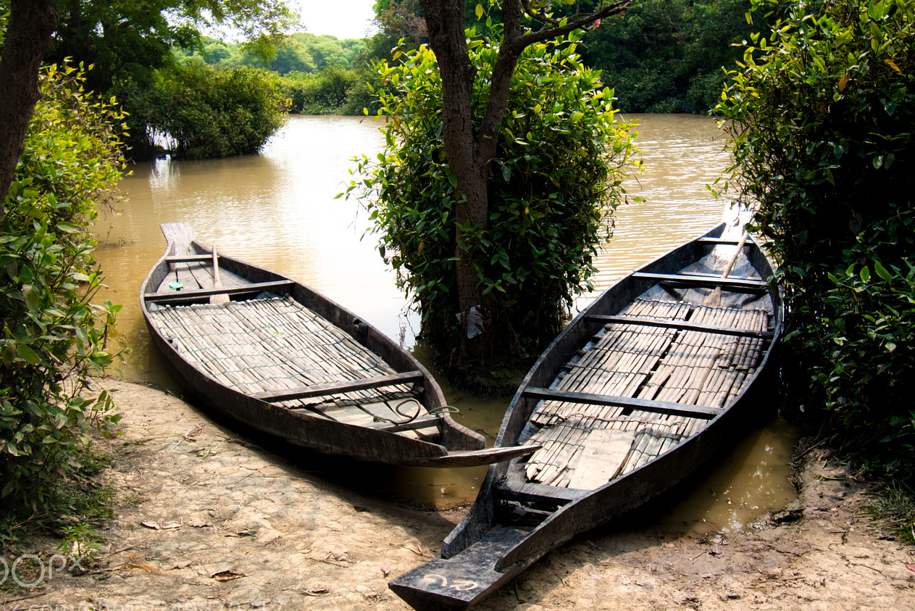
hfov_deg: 50.7
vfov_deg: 35.1
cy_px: 279
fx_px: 966
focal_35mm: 38
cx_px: 485
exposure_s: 1/800
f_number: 5.6
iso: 200
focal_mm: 20
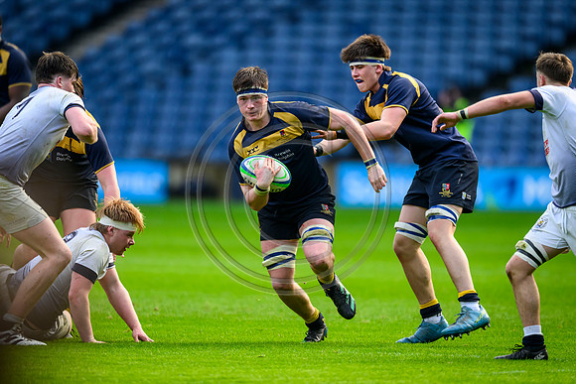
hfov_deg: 3.7
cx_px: 288
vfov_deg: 2.5
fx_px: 8962
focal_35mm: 560
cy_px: 192
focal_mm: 560
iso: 2000
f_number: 4
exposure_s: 1/1600
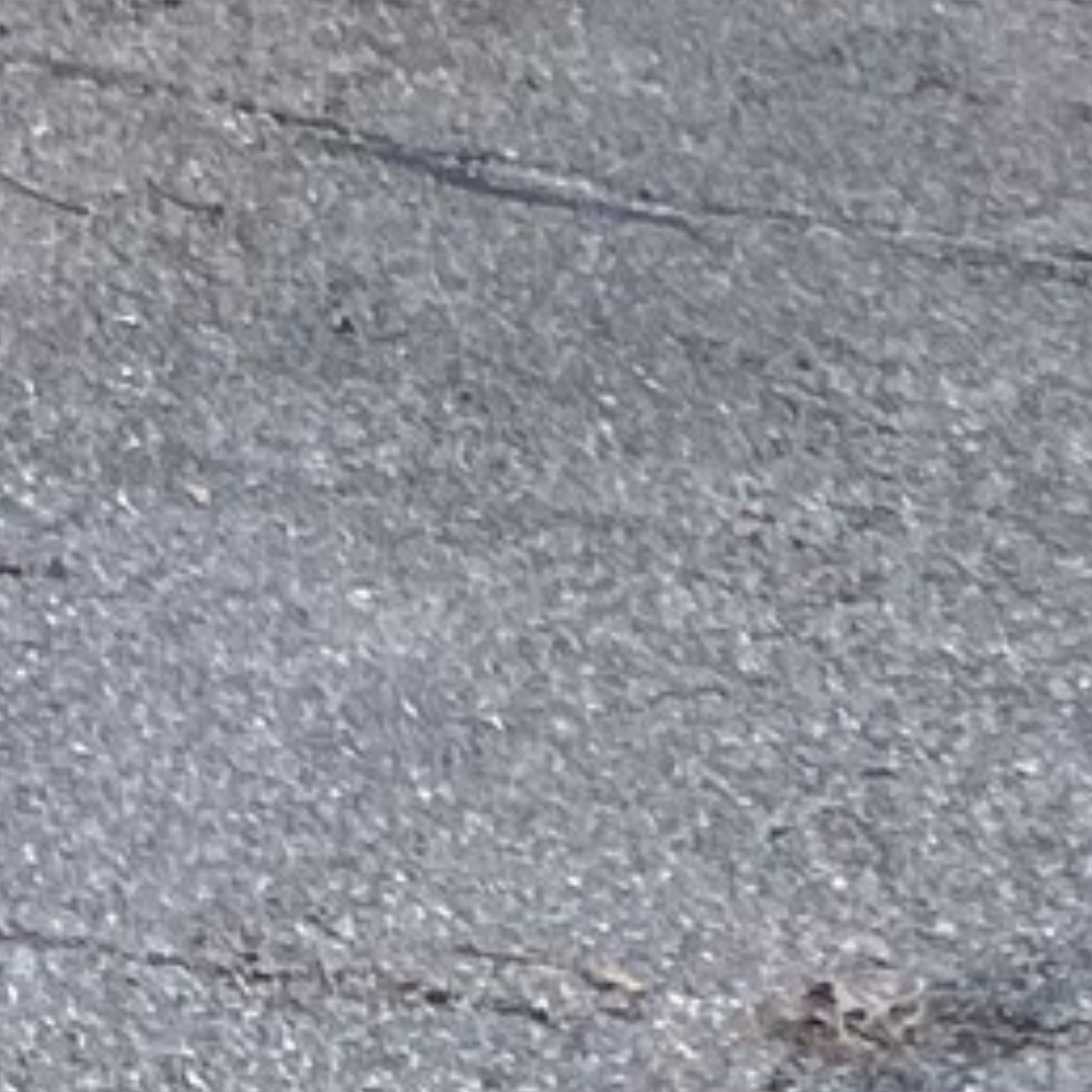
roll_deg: -0.2
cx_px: -1446
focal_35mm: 175
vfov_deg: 7.7
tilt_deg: +10.3
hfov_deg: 9.1
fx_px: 6246
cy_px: -2867
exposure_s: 1/894
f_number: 1.6
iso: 32
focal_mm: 5.1
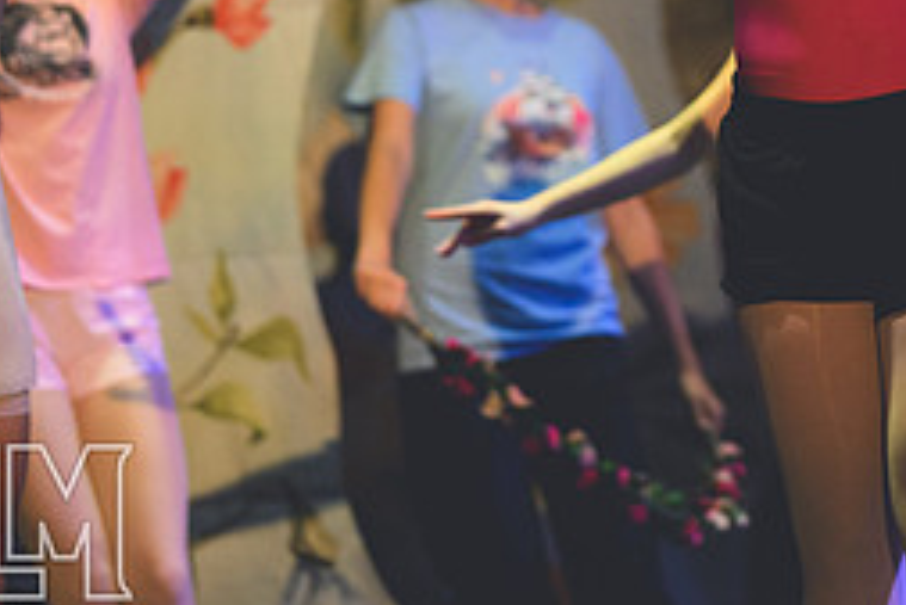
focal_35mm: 286
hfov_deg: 7.2
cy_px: 109
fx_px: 7201
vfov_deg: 4.8
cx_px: 784
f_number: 2.8
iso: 3600
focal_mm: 125
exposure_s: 1/500
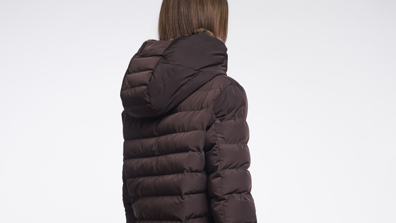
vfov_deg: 15.6
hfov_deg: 28.2
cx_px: 195
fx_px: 788
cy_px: 261
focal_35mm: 75
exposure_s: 1/160
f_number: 8
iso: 125
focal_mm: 46
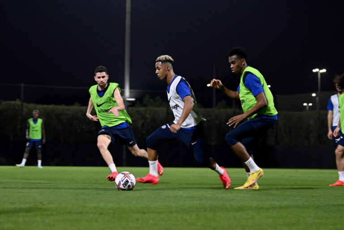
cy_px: 115
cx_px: 172
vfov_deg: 17.5
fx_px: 745
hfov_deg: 26.0
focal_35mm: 78
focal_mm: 78
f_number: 2.8
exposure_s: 1/250
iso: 2000
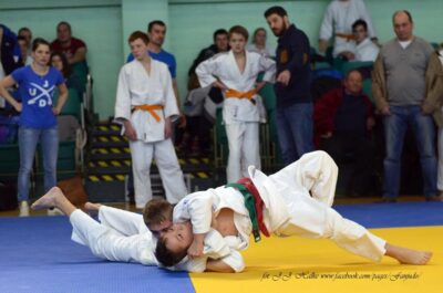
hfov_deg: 27.0
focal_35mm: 75
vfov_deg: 18.1
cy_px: 146
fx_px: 921
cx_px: 222
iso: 1000
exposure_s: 1/1000
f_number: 2.5
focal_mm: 50
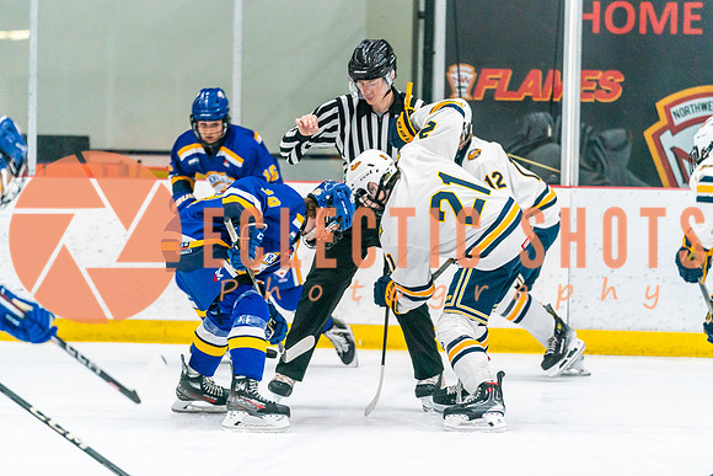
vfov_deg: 6.3
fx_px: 4324
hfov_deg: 9.4
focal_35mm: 218
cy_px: 256
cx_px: 354
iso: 3200
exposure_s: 1/1250
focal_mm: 192
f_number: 2.8
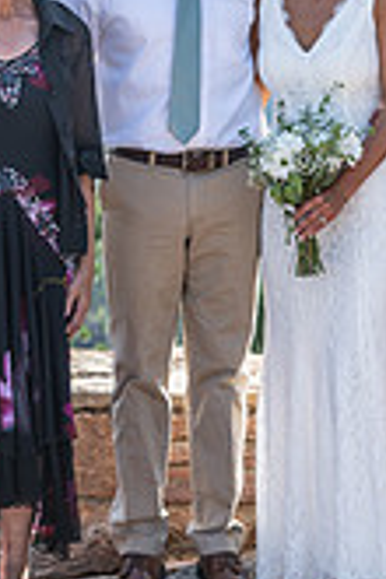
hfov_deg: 10.5
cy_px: 126
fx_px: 2107
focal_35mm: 131
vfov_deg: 15.6
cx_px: 221
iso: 125
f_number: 3.5
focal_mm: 48
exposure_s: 1/400
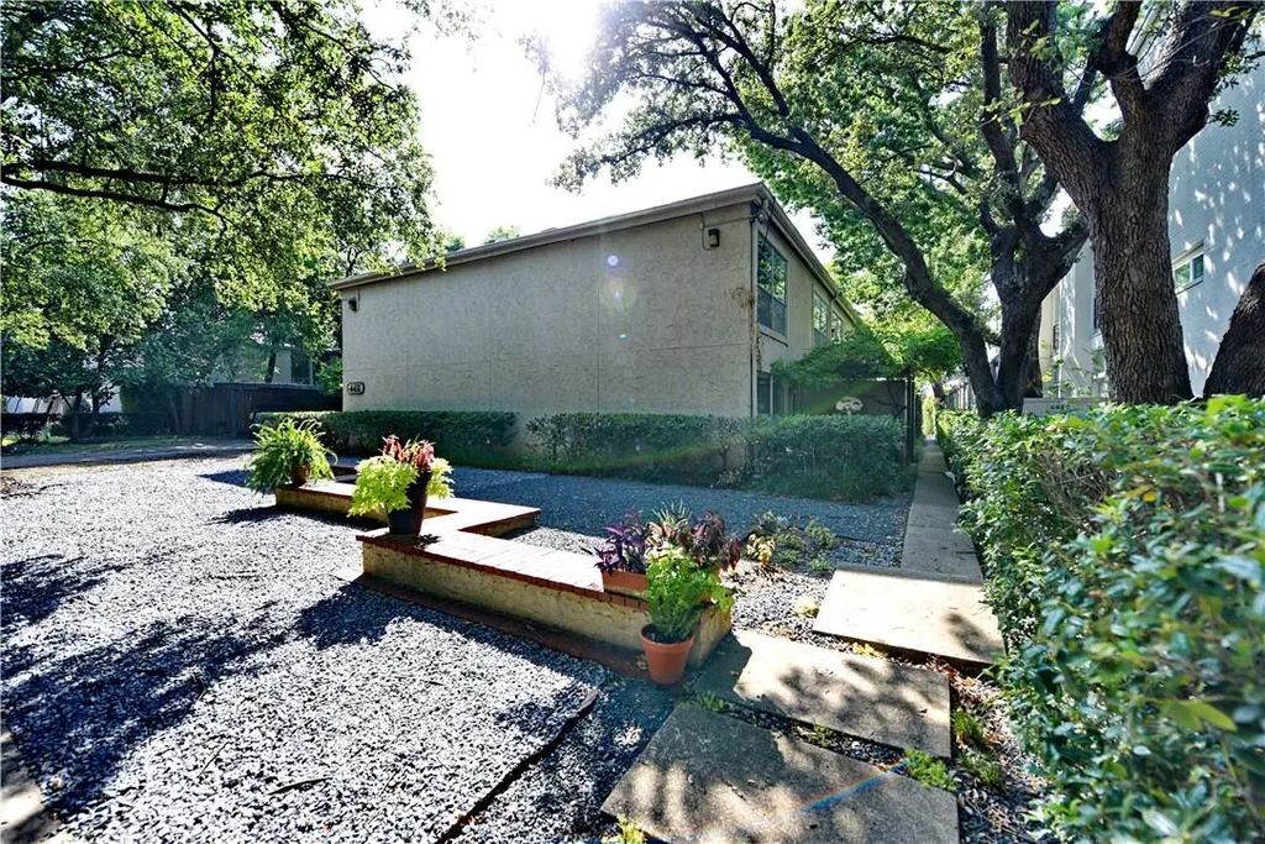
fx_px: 492
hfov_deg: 104.2
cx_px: 632
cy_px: 422
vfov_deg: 81.2
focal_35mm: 14
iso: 64
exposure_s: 1/100
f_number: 5
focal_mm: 14
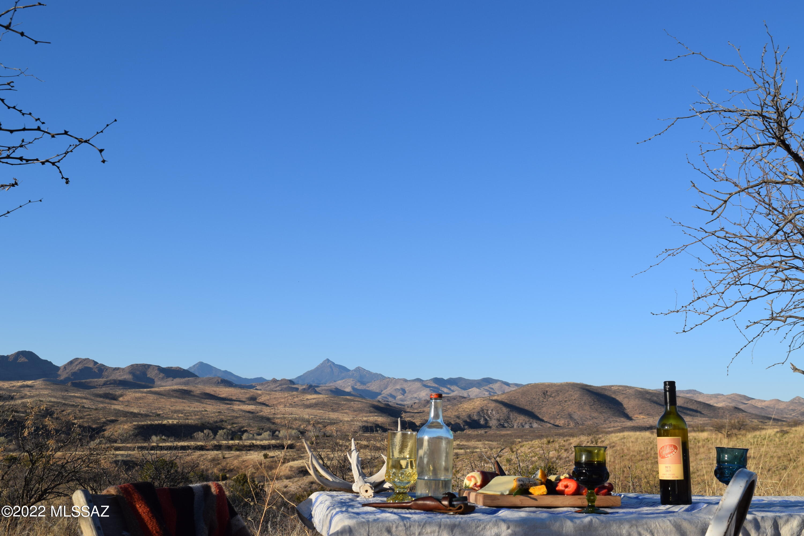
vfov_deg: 34.2
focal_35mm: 39
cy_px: 268
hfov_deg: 49.6
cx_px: 402
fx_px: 871
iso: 200
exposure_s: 1/400
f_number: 10
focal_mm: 26
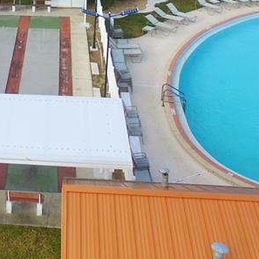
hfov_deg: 27.0
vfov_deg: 26.7
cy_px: 3
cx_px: 16
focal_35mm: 61
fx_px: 516
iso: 100
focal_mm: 3.61
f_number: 2.8
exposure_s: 1/400
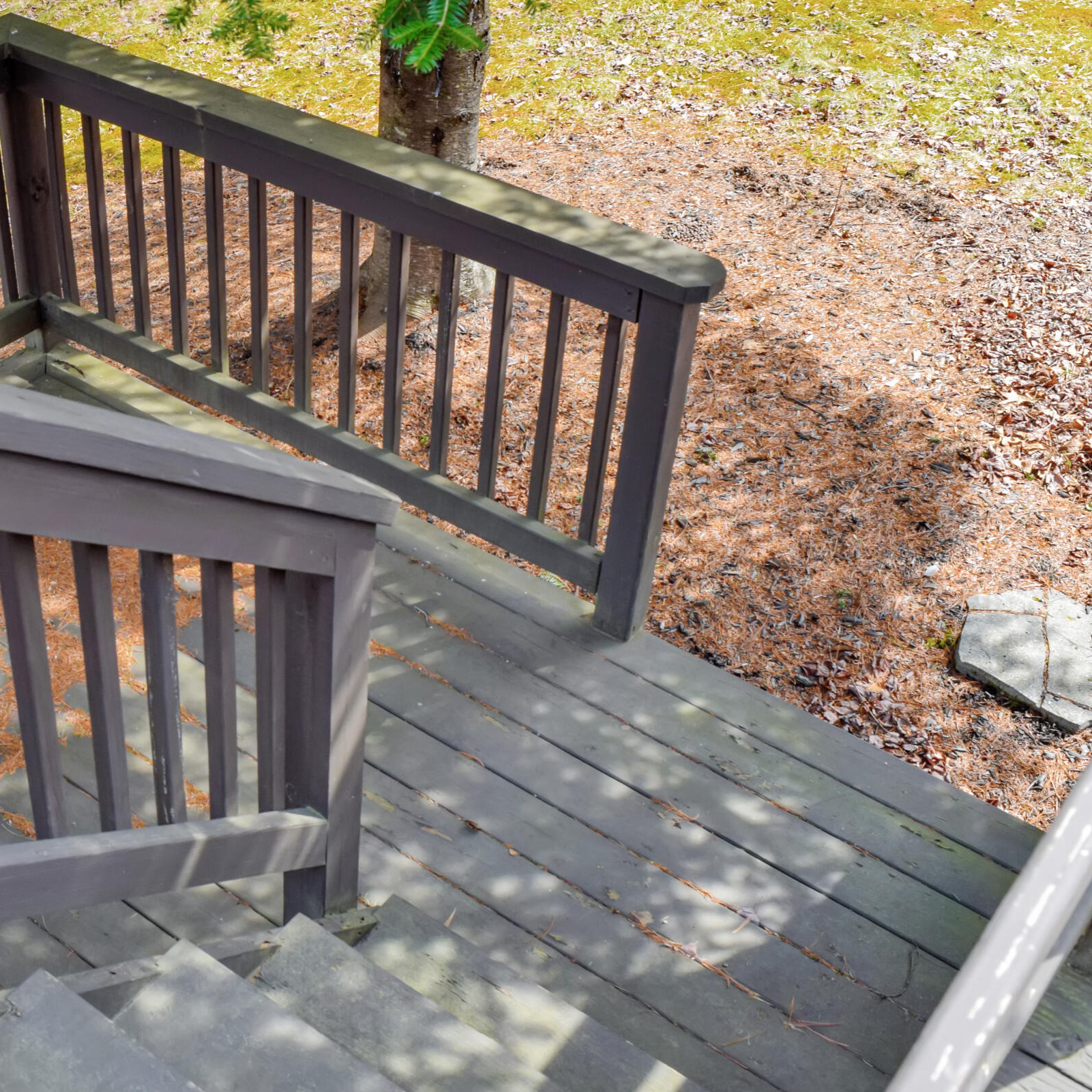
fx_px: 1535
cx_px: 211
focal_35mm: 43
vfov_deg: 39.2
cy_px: 571
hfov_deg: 37.7
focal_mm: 18
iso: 400
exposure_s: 1/250
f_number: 8
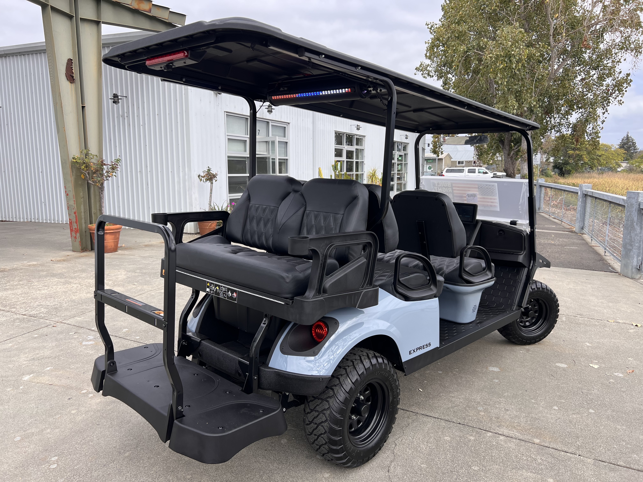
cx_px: 322
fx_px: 483
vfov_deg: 53.1
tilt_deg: -8.8
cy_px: 241
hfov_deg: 67.3
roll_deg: +0.6
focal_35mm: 26
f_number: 1.5
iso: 50
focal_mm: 5.7
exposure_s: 1/1431
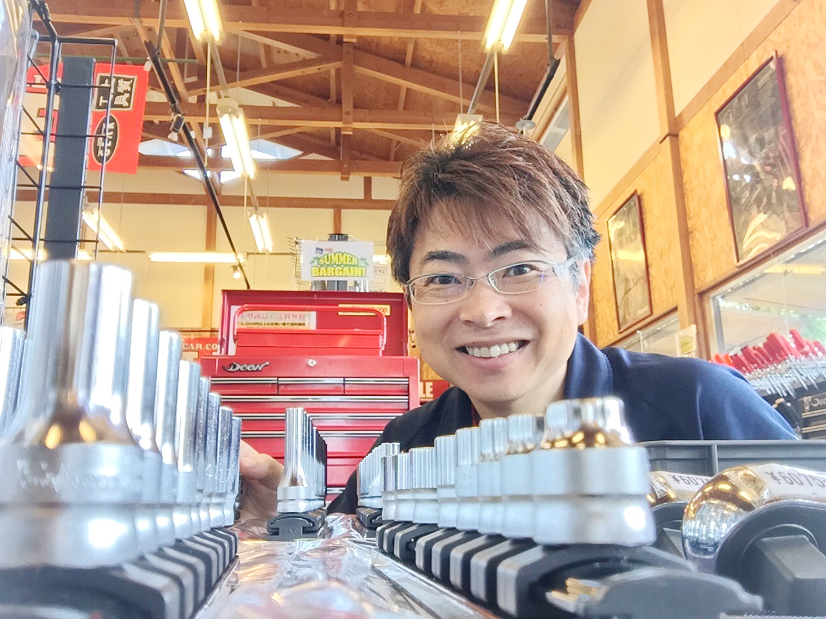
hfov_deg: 58.4
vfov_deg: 45.4
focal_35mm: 31
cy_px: 310
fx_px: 740
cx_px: 413
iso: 32
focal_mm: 2.65
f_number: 2.2
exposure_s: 1/30
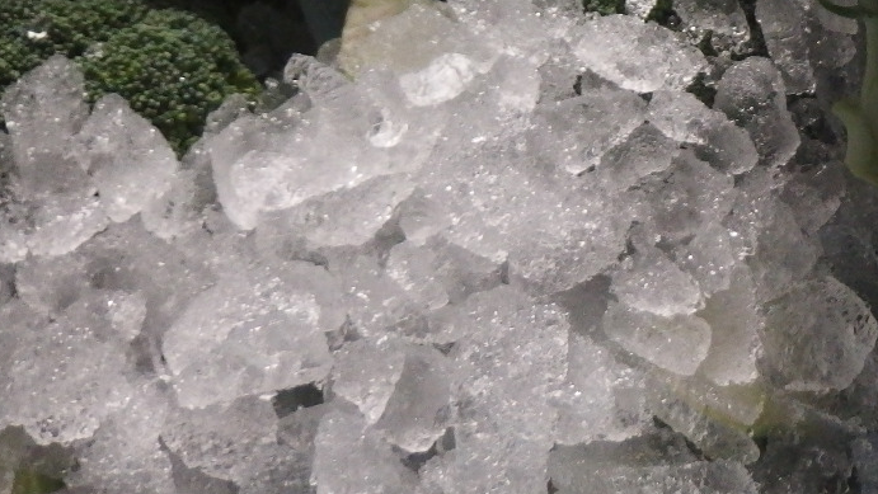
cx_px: 910
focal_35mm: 59
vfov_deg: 19.5
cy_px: -47
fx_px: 1374
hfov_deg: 32.2
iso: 500
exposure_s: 1/30
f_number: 1.8
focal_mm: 4.7
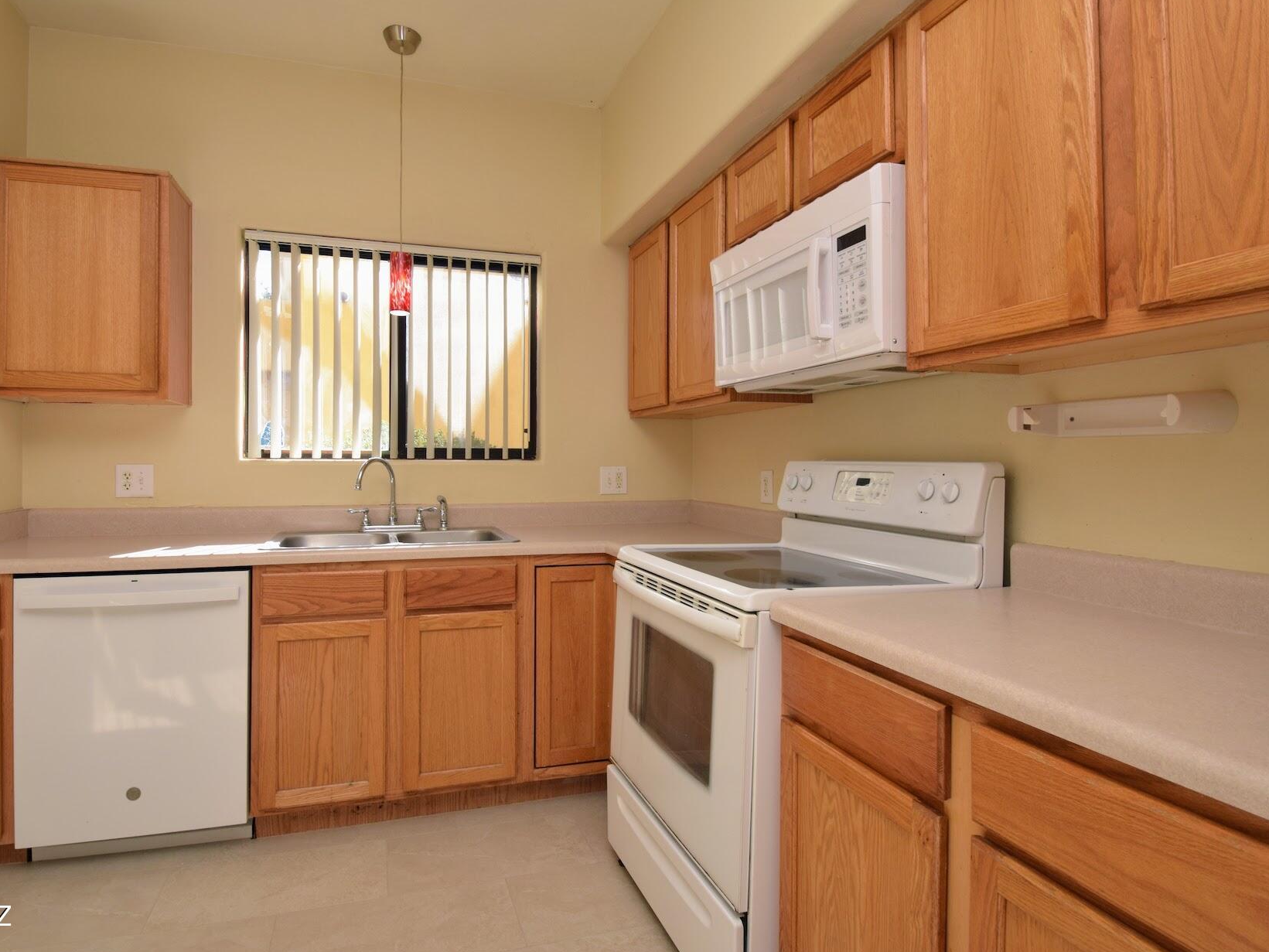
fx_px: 681
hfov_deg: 85.6
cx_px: 554
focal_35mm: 19
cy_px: 466
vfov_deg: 69.9
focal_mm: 11
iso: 400
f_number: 9
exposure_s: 1/100
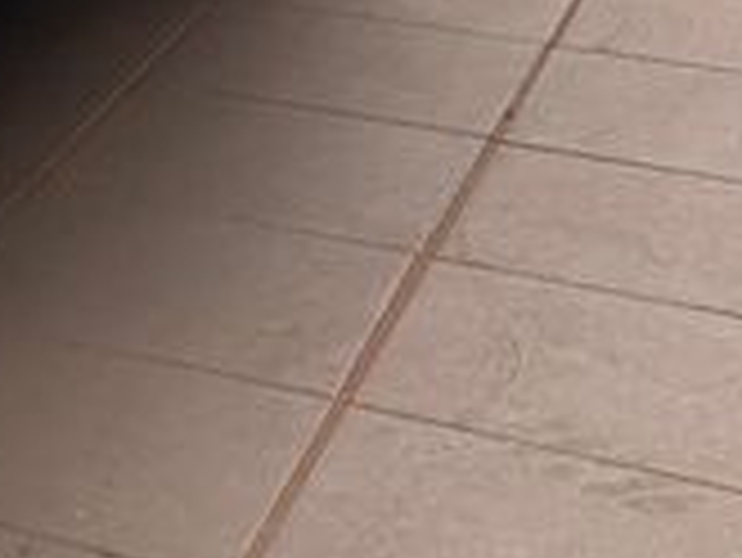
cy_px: -162
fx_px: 2531
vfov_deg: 12.2
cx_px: -1052
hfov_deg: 12.8
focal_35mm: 118
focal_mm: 6.76
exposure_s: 1/888
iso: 80
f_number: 1.78
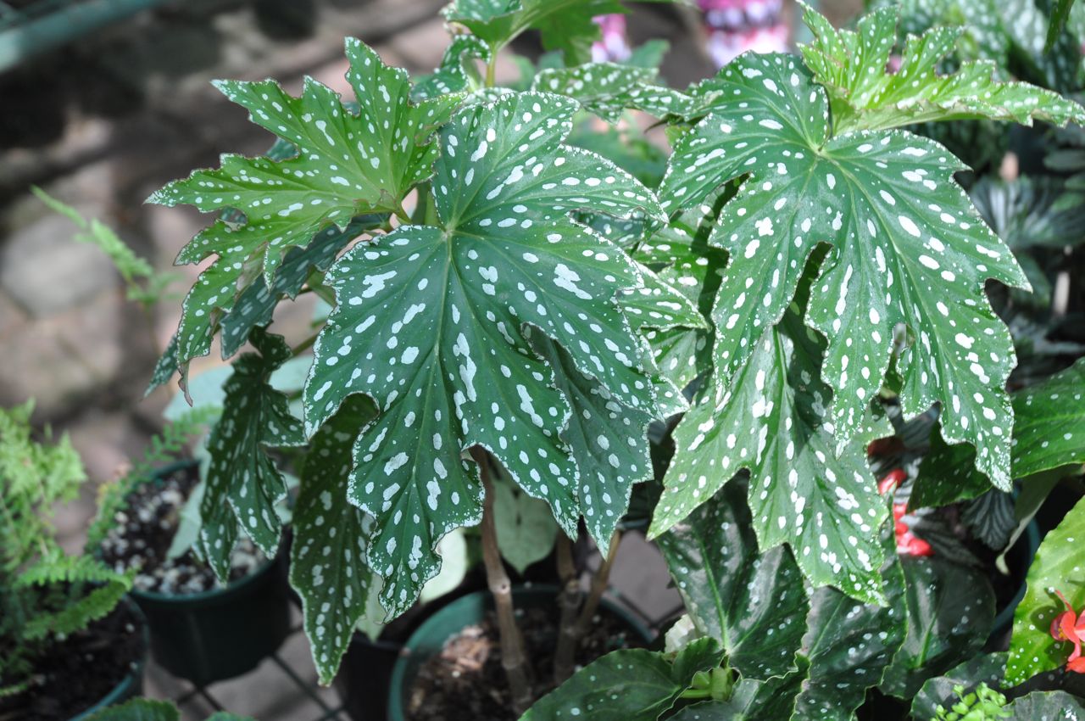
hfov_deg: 30.5
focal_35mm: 66
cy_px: 360
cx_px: 542
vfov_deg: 20.6
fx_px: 1987
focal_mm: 44
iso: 360
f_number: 5.6
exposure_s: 1/125
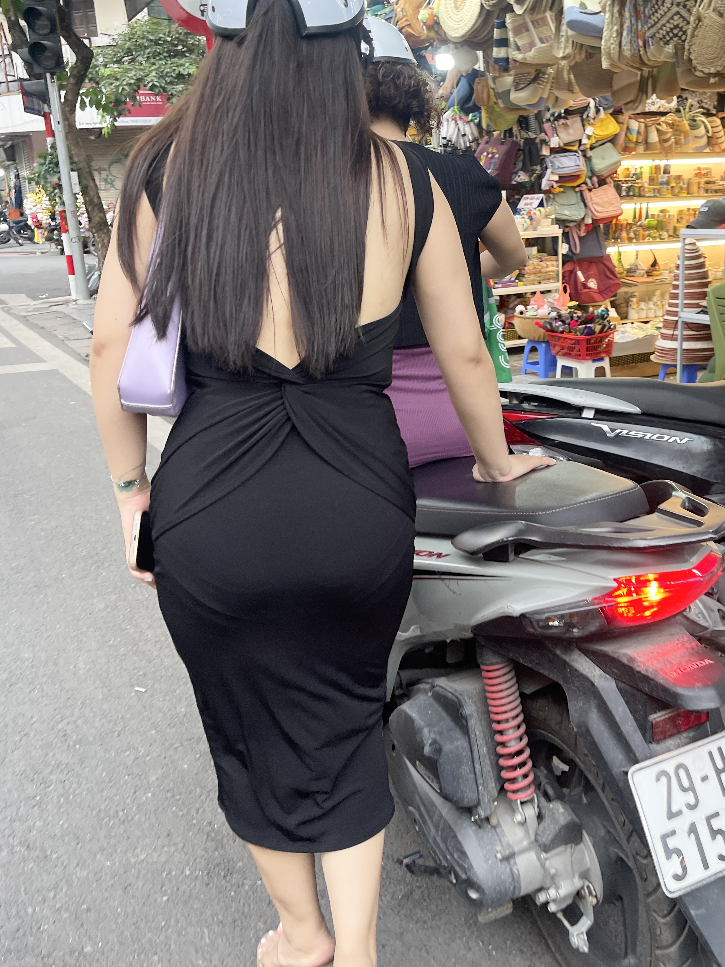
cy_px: 484
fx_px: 698
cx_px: 362
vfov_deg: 69.4
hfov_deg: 54.9
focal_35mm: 25
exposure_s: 1/100
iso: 100
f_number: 1.6
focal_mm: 5.1
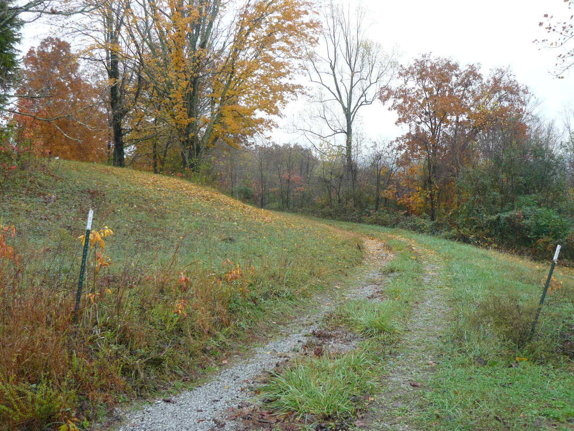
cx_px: 287
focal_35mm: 36
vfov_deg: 39.7
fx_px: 597
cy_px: 216
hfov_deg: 51.4
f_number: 2.8
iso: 100
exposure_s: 1/125
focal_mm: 6
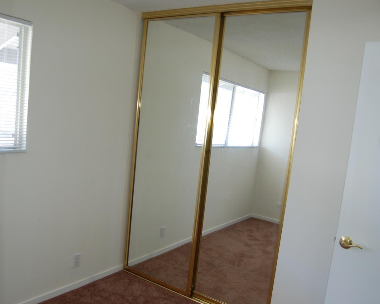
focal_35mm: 31
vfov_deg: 47.1
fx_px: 349
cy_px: 154
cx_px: 181
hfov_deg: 57.2
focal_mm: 18
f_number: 3.5
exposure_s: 1/60
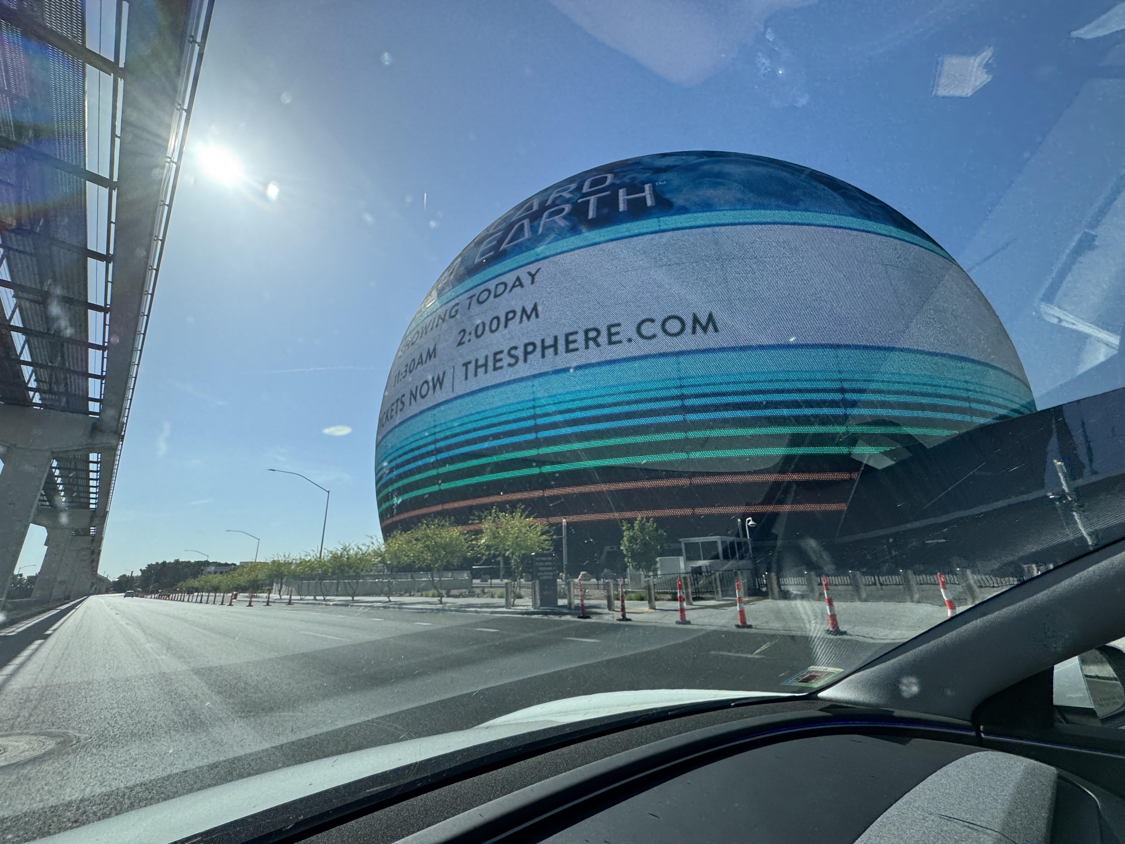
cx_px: 562
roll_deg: -0.2
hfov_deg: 102.1
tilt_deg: +17.7
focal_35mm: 14
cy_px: 422
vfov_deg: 85.7
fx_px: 455
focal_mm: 2.22
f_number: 2.2
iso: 50
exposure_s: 1/1976
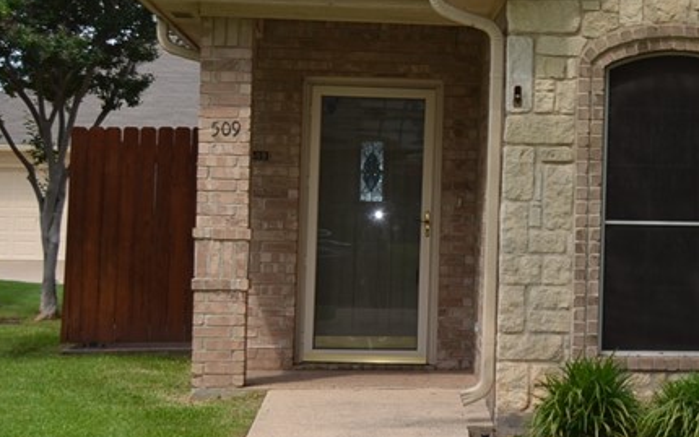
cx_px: 844
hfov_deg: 18.3
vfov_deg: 12.1
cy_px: 88
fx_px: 2058
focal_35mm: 108
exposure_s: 1/200
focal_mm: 28
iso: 100
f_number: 6.3
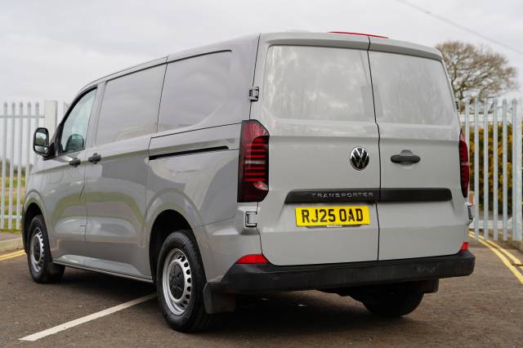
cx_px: 262
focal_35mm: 57
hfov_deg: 35.2
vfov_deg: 23.9
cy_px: 174
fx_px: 823
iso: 100
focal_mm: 56.7
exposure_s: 1/160
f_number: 5
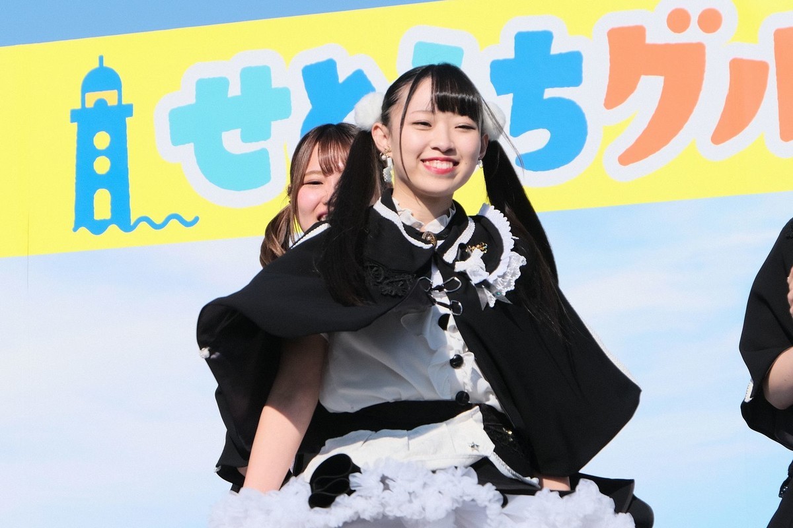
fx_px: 3084
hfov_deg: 14.7
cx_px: 396
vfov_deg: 9.8
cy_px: 264
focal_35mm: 140
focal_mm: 93.2
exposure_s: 1/1700
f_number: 6.4
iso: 640
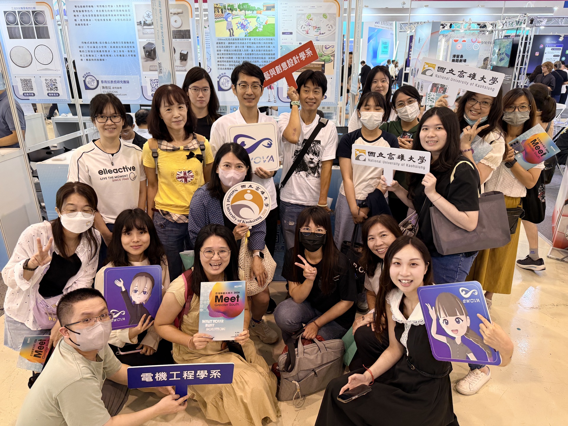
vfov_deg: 56.8
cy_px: 213
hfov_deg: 71.6
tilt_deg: -21.6
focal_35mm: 24
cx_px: 284
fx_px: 394
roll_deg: +0.8
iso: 125
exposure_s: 1/60
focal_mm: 6.76
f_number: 1.78
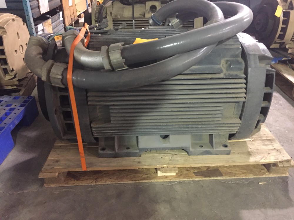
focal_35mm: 29
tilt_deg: -30.1
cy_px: 110
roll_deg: -0.9
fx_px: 246
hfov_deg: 61.7
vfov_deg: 48.2
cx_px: 147
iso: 400
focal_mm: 4.15
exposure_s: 1/15
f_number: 2.2
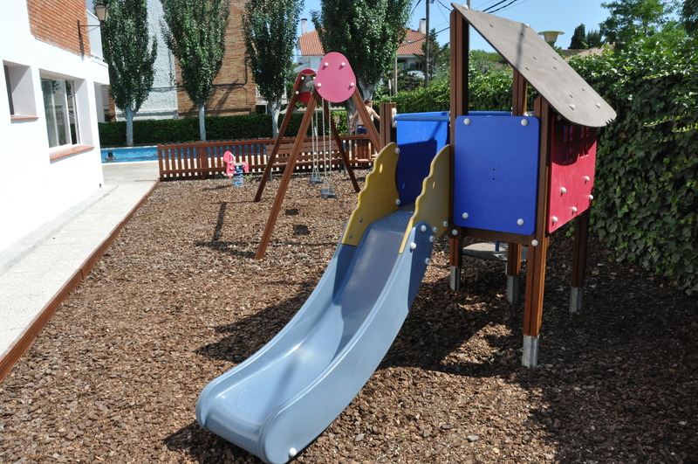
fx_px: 523
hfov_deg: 67.5
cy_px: 232
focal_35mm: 27
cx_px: 349
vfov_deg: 47.8
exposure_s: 1/640
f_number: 14
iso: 1000
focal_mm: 18
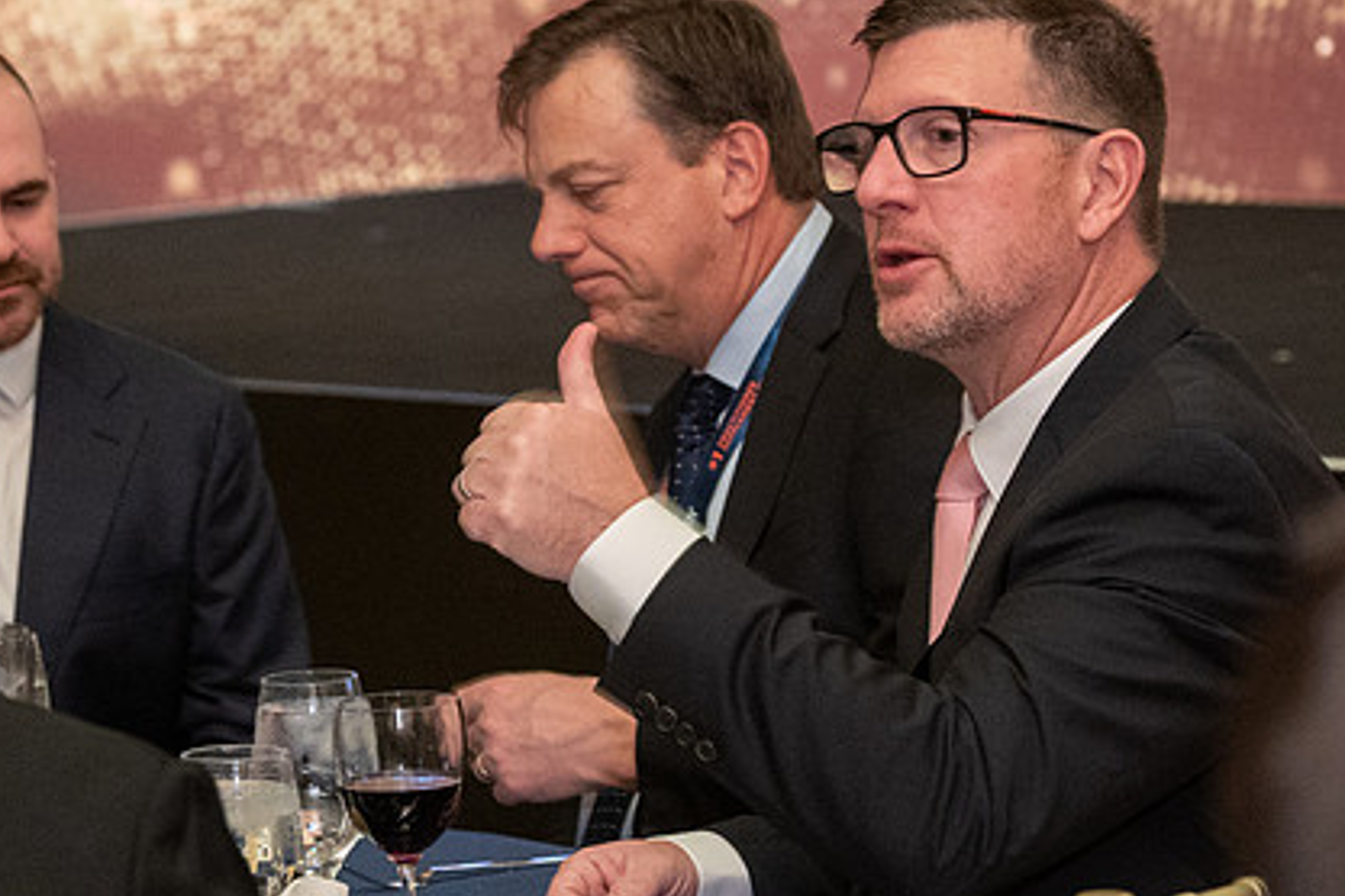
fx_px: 6089
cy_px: 294
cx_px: 447
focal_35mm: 163
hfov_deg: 12.6
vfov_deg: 8.4
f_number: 4
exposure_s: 1/100
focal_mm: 70
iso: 3200
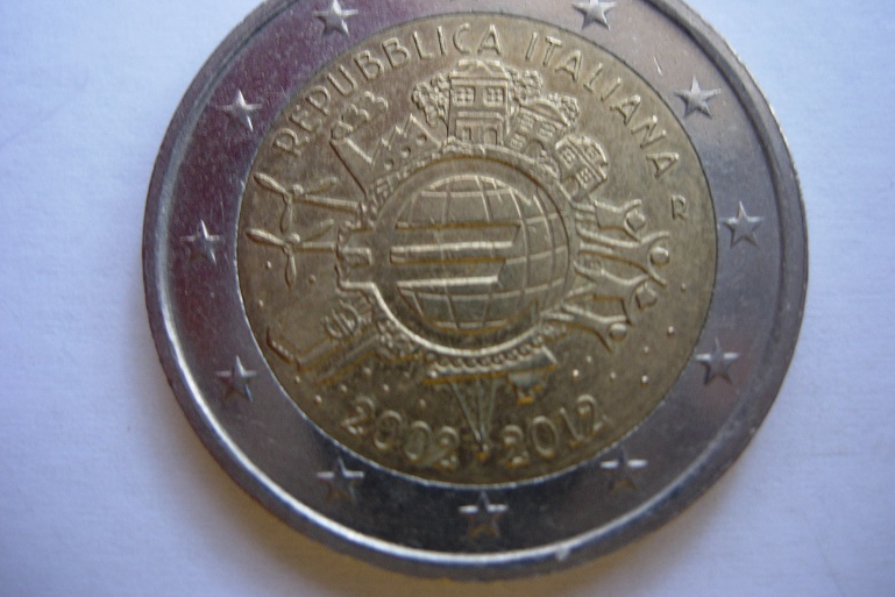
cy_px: 269
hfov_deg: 48.4
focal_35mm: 40
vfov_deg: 33.4
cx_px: 450
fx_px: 995
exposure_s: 1/32
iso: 84
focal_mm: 7.8
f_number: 2.8
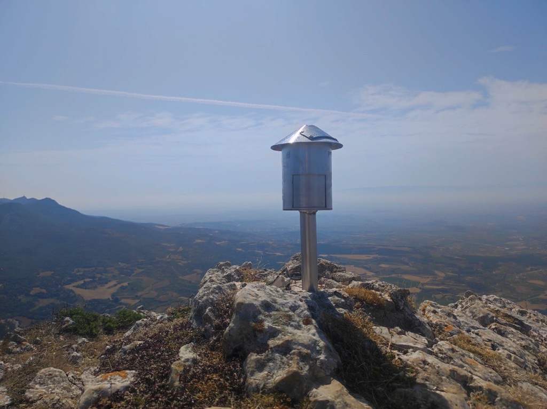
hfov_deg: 69.4
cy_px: 204
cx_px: 274
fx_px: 395
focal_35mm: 25
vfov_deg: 54.8
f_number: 1.79
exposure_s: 1/1208
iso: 50
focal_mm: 4.7
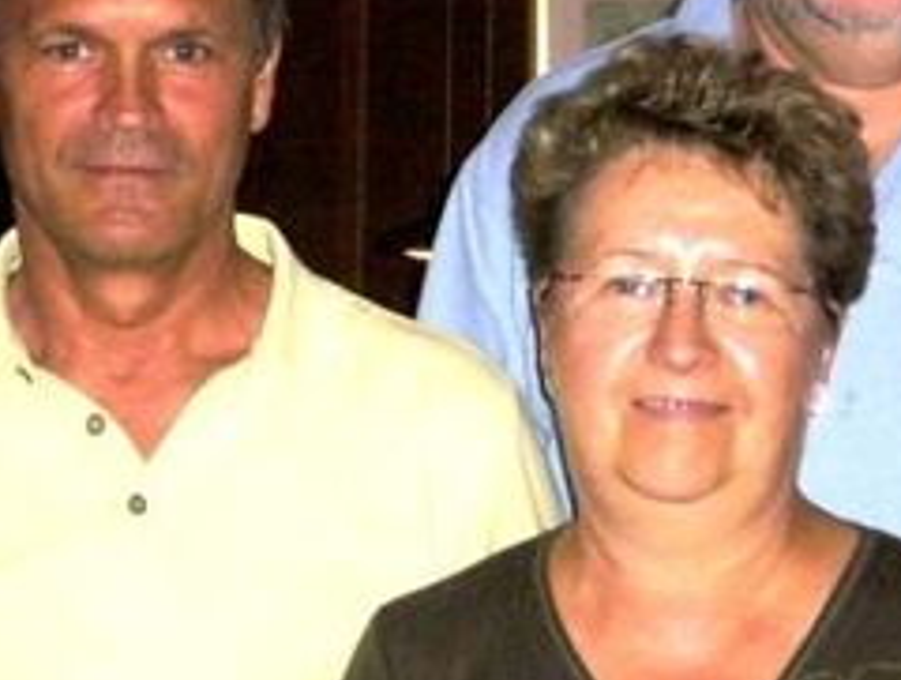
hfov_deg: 12.7
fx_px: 4042
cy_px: 163
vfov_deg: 9.6
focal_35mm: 155
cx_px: 507
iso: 400
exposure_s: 1/60
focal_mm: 15.4
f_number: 4.6
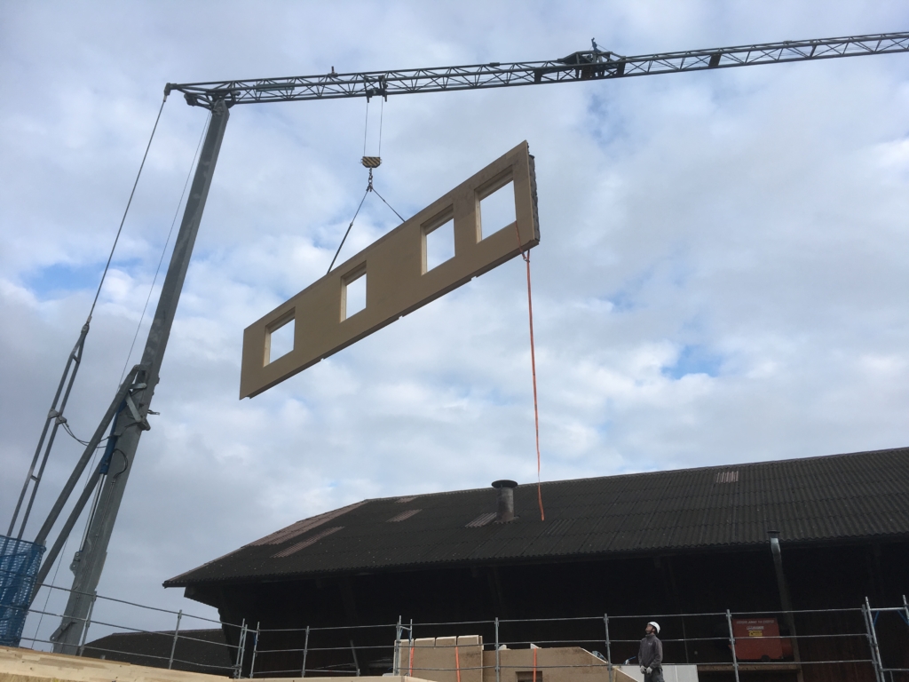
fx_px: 762
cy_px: 341
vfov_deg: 48.2
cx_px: 454
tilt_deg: +26.5
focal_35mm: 29
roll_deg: -3.5
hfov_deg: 61.7
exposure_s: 1/630
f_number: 2.2
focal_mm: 4.15
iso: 25
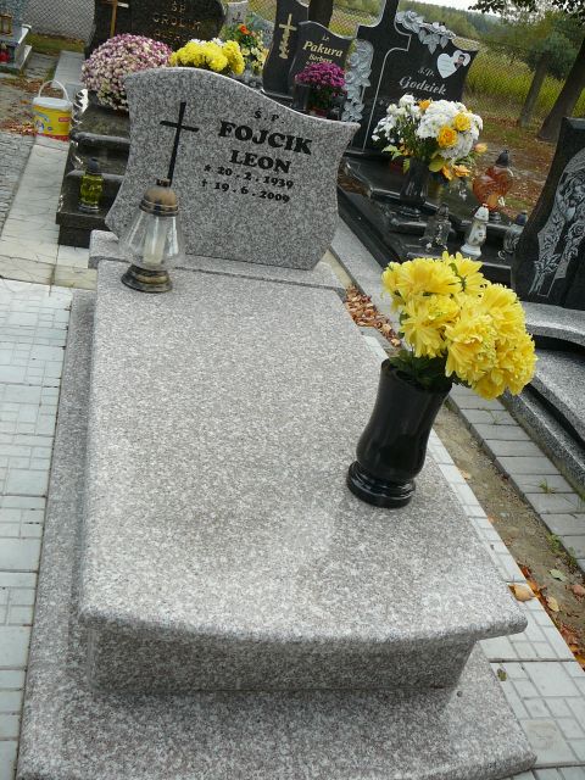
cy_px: 390
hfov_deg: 40.7
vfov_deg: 52.6
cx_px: 292
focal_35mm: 35
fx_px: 789
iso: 80
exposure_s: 1/200
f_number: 2.8
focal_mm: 5.2
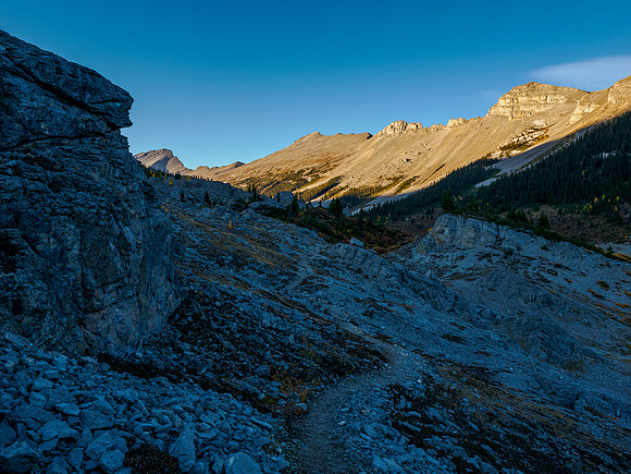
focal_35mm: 24
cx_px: 316
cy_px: 237
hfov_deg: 71.6
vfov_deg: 56.8
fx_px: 437
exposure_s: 1/100
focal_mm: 12
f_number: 8
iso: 200
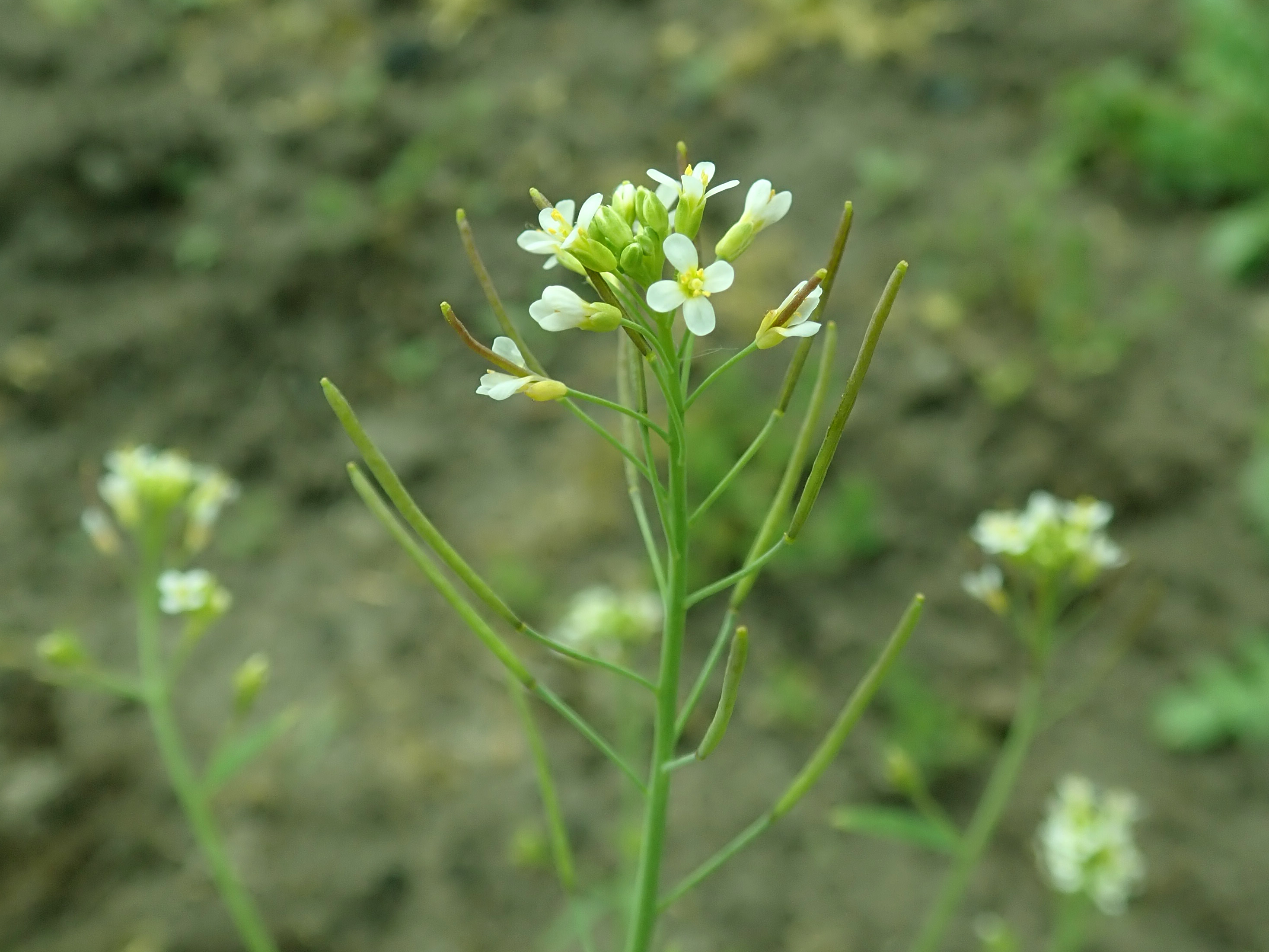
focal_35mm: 30
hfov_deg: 60.0
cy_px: 476
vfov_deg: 46.8
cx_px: 634
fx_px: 1100
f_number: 3.2
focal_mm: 5.5
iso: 100
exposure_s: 1/500
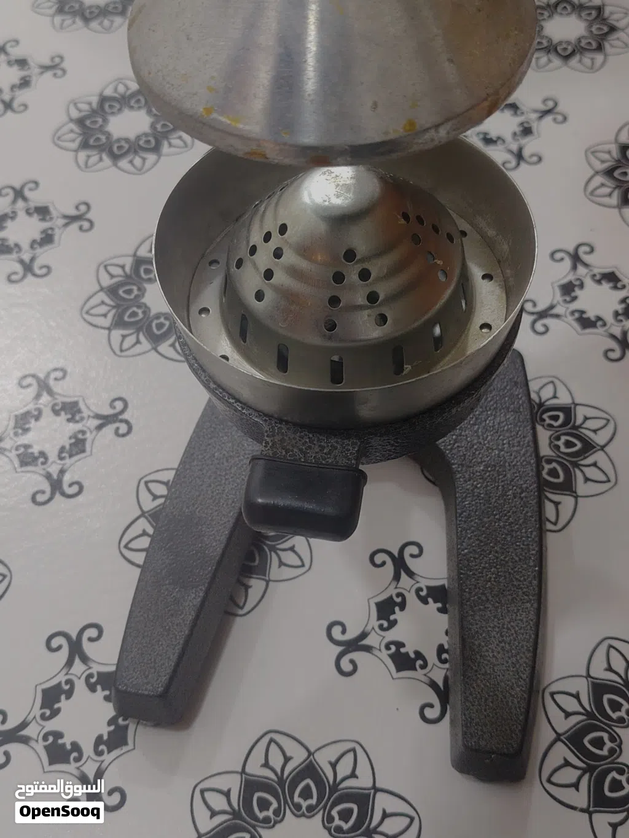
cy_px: 419
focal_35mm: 41
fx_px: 993
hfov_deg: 35.1
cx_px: 314
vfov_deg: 45.8
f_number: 1.75
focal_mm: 5.25
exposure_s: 1/100
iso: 1963
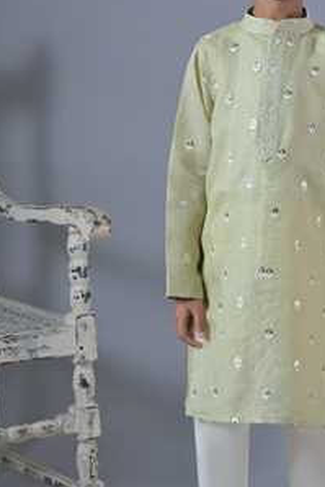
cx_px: 279
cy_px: 238
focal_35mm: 88
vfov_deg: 23.1
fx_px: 1190
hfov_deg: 15.4
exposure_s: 1/160
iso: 800
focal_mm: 50
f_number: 4
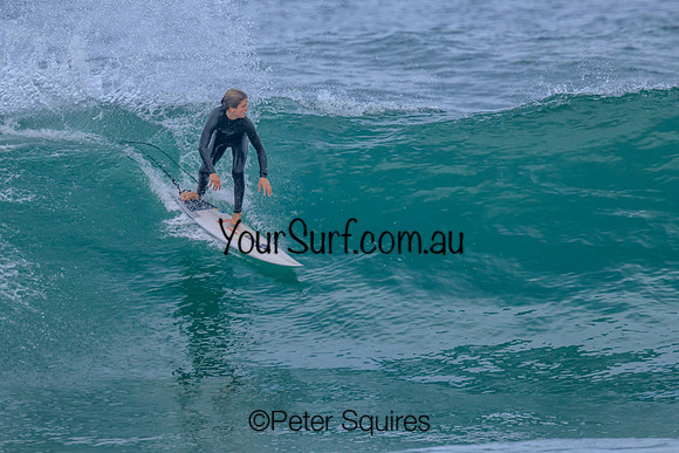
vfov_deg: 1.4
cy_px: 176
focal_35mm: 997
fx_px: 18810
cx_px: 290
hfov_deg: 2.1
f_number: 11
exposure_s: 1/2000
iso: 1400
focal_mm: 800
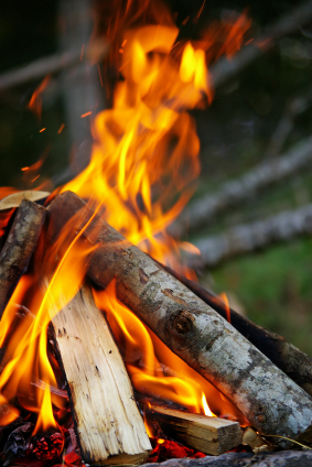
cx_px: 156
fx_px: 1851
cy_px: 234
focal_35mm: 142
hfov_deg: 9.6
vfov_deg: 14.4
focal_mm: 95
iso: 400
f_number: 5.6
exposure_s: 1/180
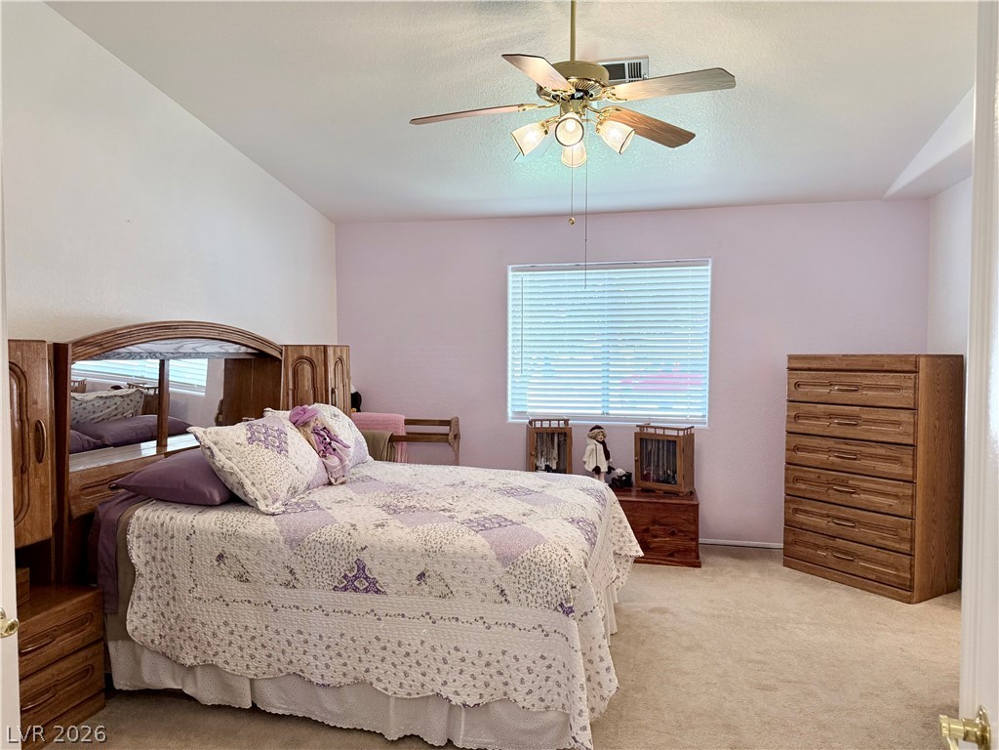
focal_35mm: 24
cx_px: 500
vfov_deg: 56.8
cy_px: 375
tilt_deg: -1.6
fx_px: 693
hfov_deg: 71.6
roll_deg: +0.3
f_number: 1.78
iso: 250
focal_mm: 6.76
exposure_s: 1/120
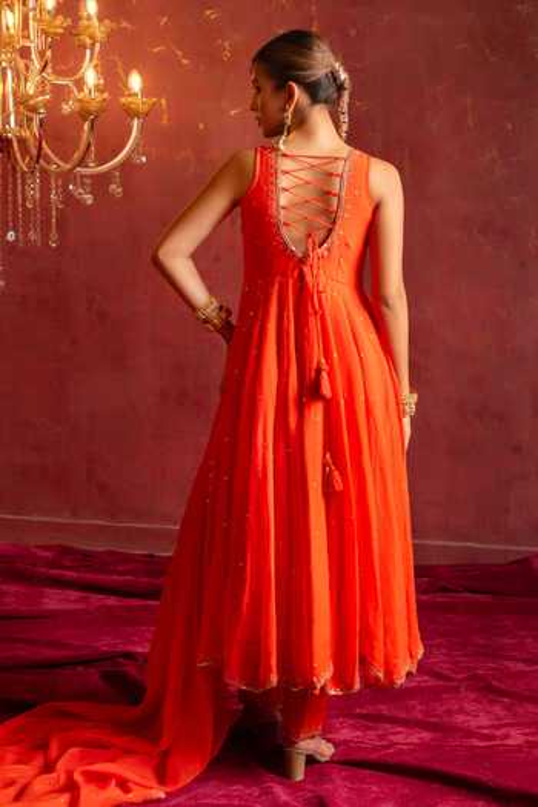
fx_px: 1121
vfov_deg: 39.6
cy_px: 404
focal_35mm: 50
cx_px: 269
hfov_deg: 27.0
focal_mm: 50
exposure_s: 1/160
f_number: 7.1
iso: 320
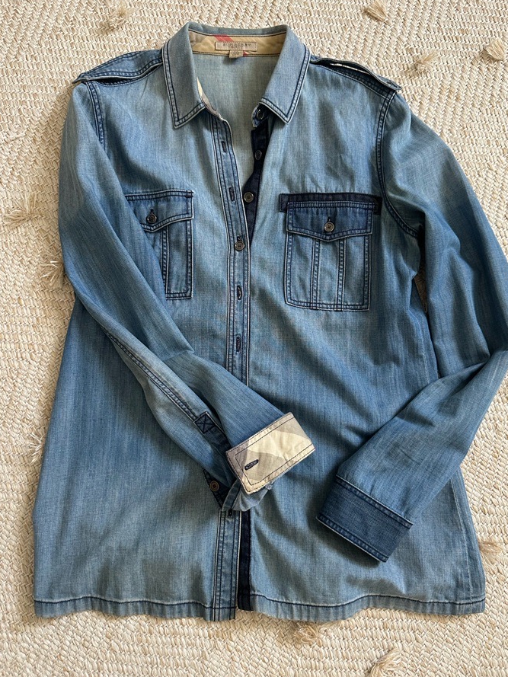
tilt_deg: -81.3
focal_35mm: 27
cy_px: 336
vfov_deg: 65.3
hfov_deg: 51.4
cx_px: 264
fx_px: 528
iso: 320
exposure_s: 1/60
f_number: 1.78
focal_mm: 6.86
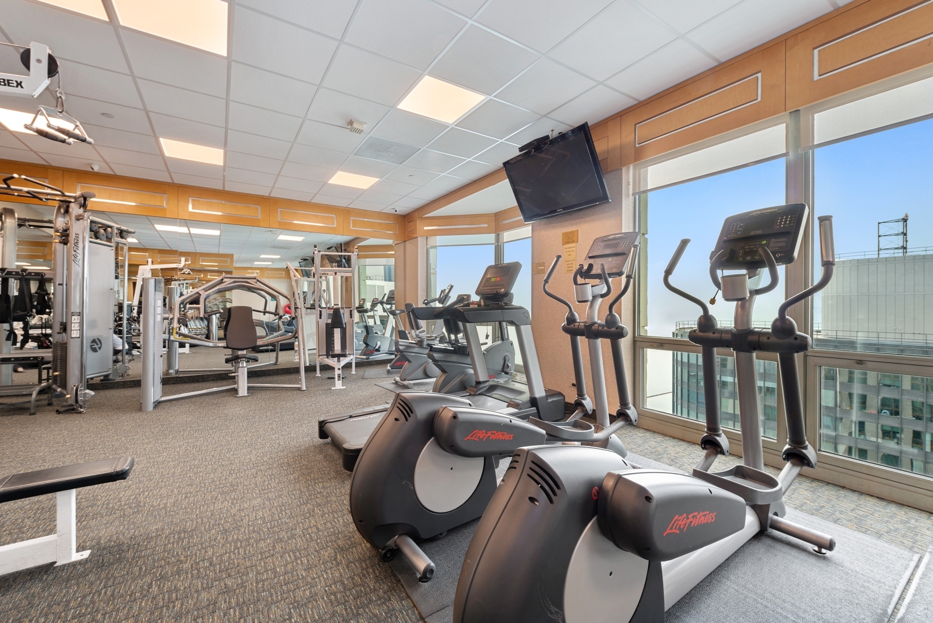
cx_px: 466
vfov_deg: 77.4
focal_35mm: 15
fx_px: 389
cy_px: 312
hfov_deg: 100.4
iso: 100
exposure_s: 1/1.25
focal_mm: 15
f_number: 8
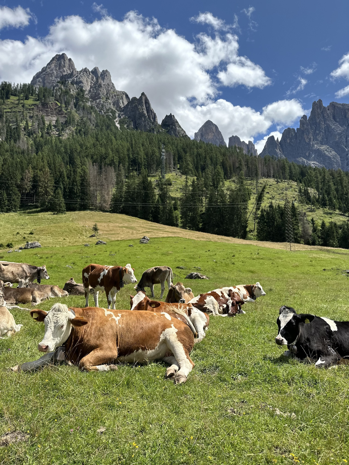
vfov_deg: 71.6
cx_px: 174
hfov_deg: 56.8
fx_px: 323
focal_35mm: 24
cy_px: 232
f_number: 1.78
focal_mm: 6.86
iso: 80
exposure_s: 1/3861
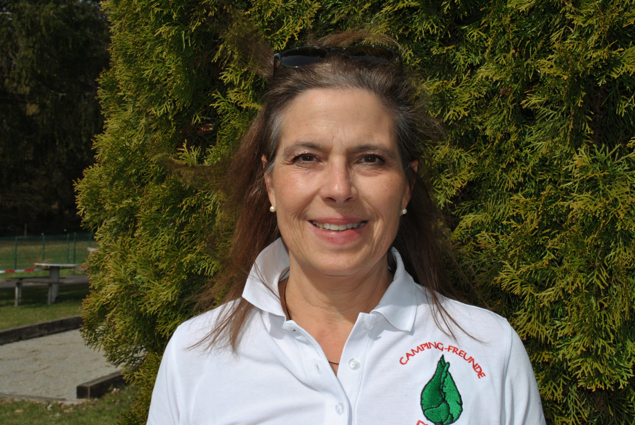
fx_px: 795
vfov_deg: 29.9
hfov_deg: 43.6
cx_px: 318
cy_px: 212
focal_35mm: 45
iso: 100
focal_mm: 30
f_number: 10
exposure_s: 1/200
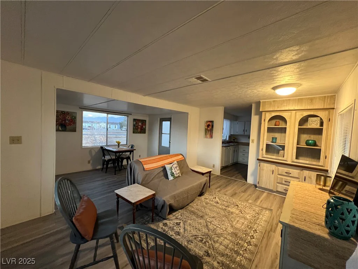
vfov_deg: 89.9
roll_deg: -2.9
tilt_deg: -1.4
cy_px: 134
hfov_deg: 106.2
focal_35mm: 13
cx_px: 179
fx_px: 134
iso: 400
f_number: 1.8
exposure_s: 1/60
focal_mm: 1.57
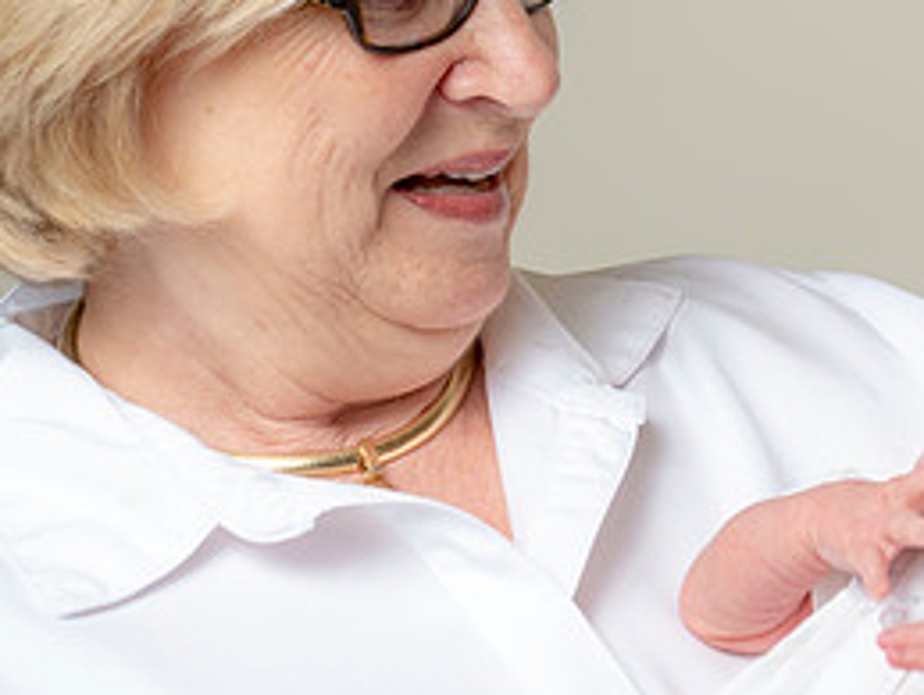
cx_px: 484
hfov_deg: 8.9
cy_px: 319
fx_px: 5907
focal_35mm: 221
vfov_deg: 6.7
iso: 125
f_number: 6.3
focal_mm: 90
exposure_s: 1/160
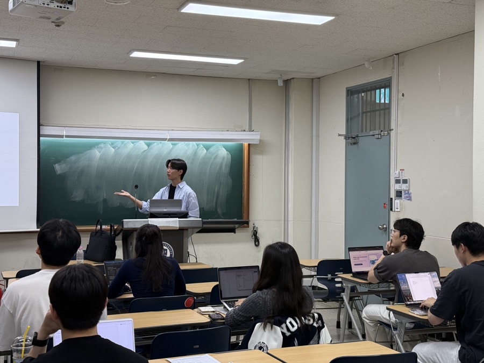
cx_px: 242
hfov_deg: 39.7
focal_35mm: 48
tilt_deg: -0.4
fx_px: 671
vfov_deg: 30.3
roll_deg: -0.2
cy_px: 182
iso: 125
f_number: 1.78
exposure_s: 1/120
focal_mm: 6.76
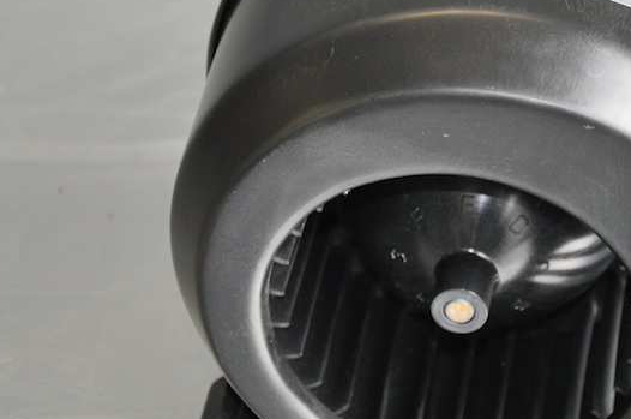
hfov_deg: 9.4
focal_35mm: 219
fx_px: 3832
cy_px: 180
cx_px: 518
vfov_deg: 6.3
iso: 800
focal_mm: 75
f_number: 5.3
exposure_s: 1/60
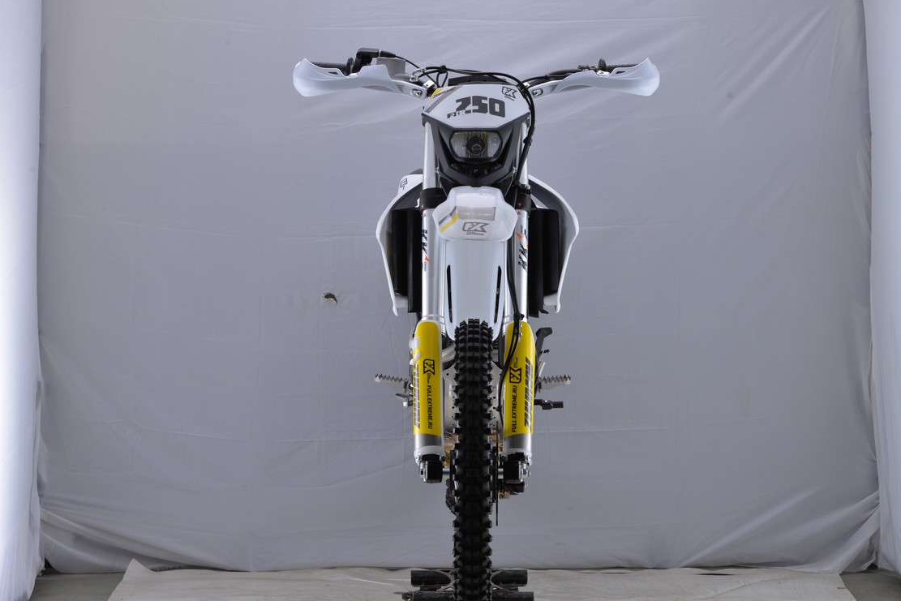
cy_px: 318
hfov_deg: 16.9
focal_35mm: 121
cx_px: 492
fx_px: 3029
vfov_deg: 11.3
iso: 100
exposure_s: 1/160
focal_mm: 105
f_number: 13
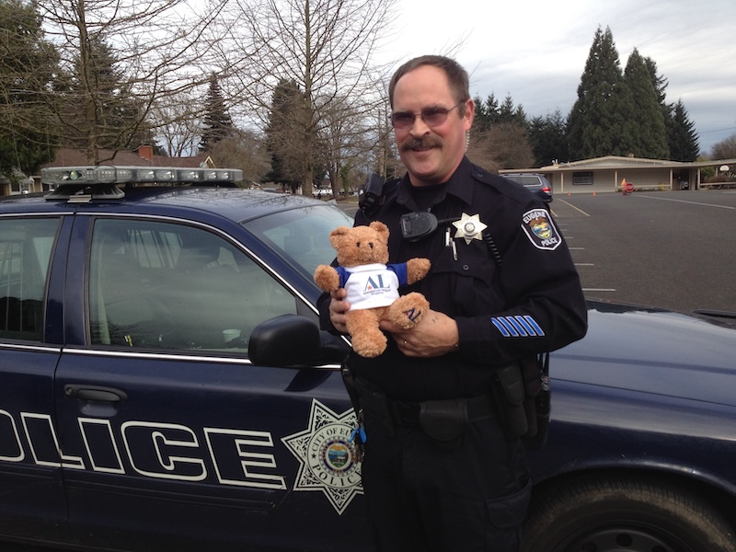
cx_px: 368
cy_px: 276
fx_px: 744
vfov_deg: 40.7
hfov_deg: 52.6
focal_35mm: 35
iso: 80
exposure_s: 1/1227
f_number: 2.4
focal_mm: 4.28
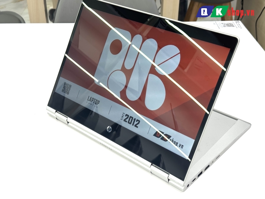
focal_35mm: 48
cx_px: 132
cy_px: 100
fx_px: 367
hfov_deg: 39.7
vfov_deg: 30.3
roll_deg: +0.9
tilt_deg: -31.7
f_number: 1.78
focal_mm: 6.76
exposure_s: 1/100
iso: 50
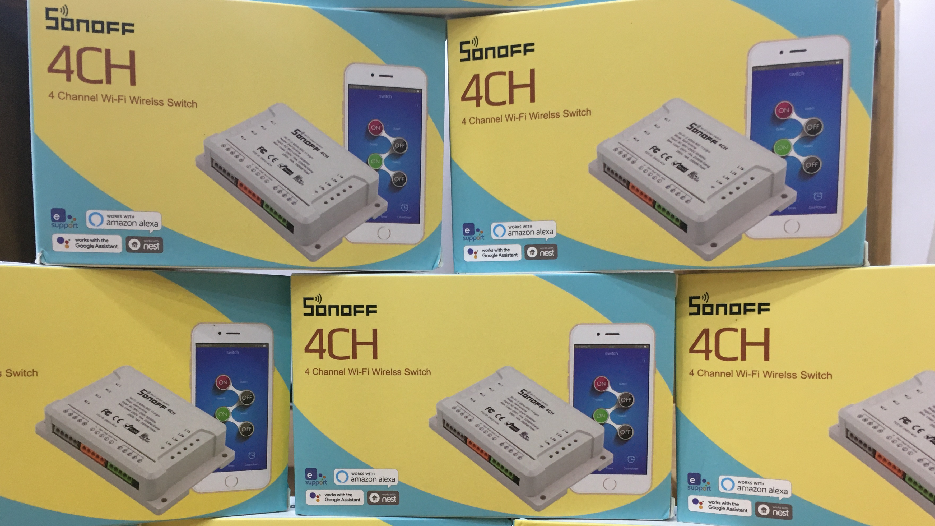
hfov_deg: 55.2
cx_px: 428
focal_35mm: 36
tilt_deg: -1.9
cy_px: 377
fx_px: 892
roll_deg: -0.5
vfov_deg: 32.4
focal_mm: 4.15
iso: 100
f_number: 2.2
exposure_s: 1/33
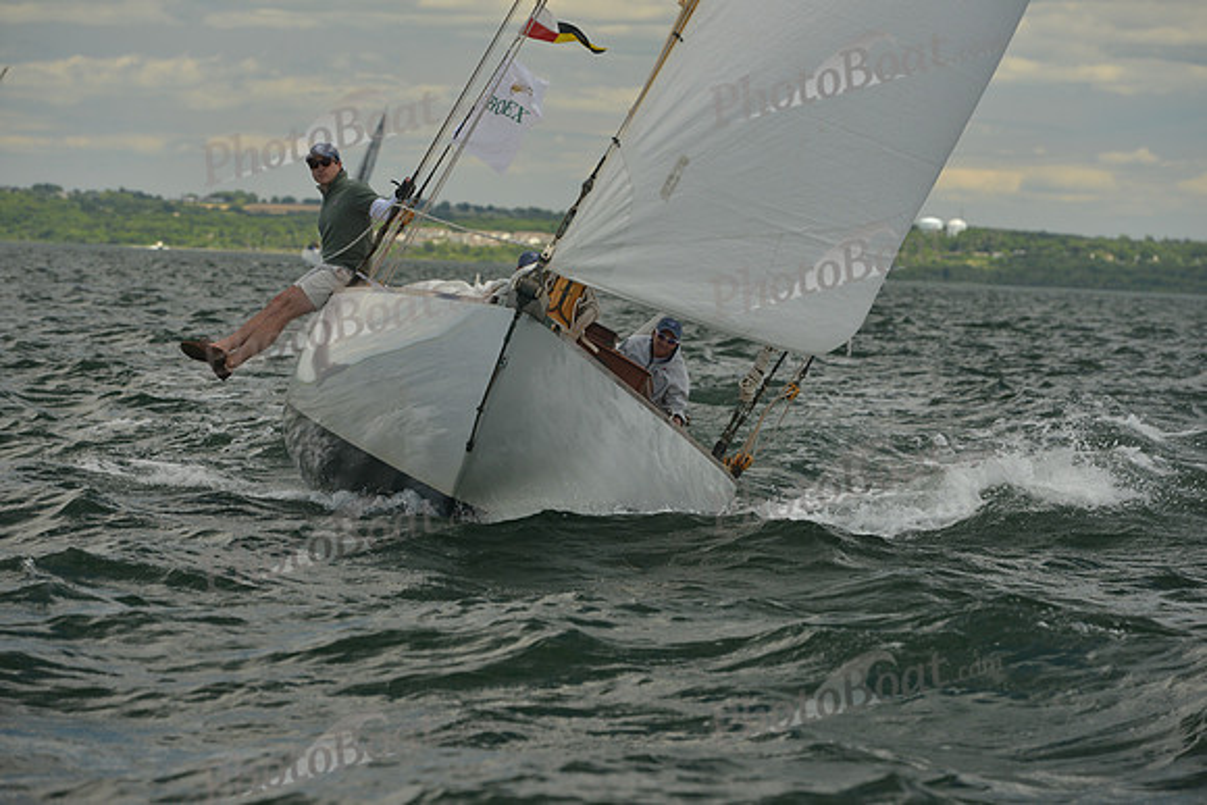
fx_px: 5533
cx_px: 604
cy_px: 402
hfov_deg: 12.4
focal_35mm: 165
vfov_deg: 8.3
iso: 400
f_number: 6.3
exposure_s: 1/800
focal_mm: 165
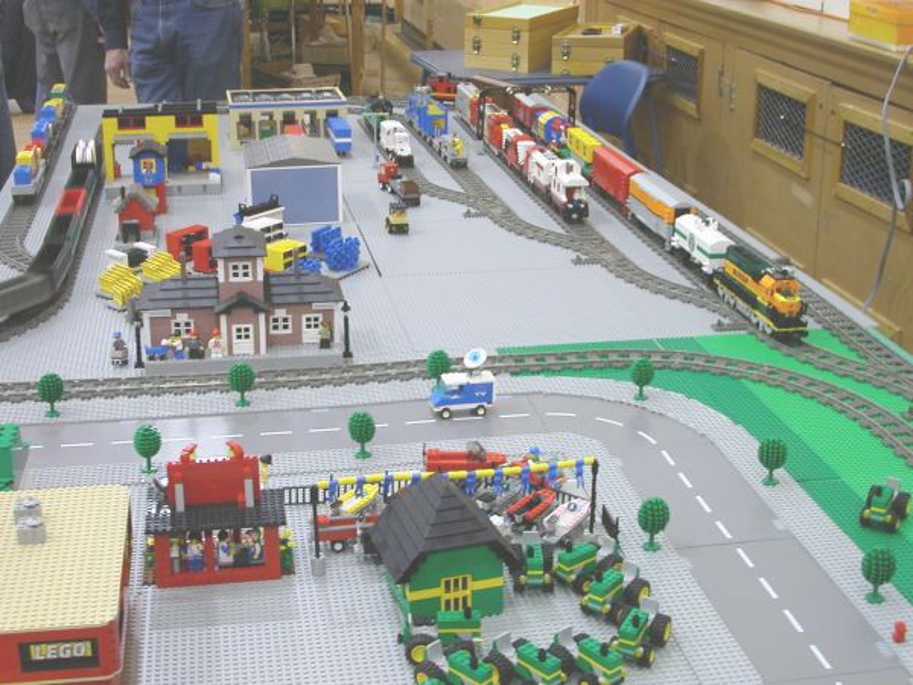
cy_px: 342
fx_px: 1292
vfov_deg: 29.7
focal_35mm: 49
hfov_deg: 38.9
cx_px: 456
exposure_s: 1/11.3
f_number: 3.2
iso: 100
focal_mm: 7.5
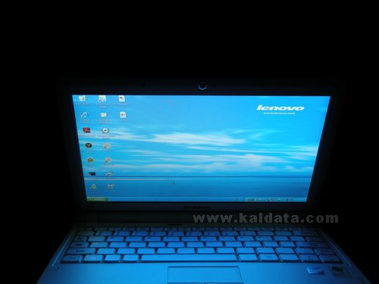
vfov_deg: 30.9
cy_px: 142
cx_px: 190
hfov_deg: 40.4
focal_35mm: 47
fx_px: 515
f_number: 3.1
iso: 100
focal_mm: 10.1
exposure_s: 1/5.3
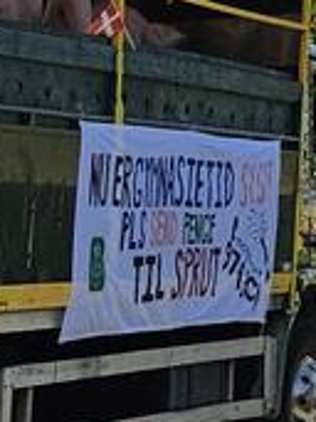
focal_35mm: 155
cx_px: -946
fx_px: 1889
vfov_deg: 12.6
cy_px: 390
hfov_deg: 7.1
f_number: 1.8
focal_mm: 5.4
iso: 40
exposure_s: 1/2000
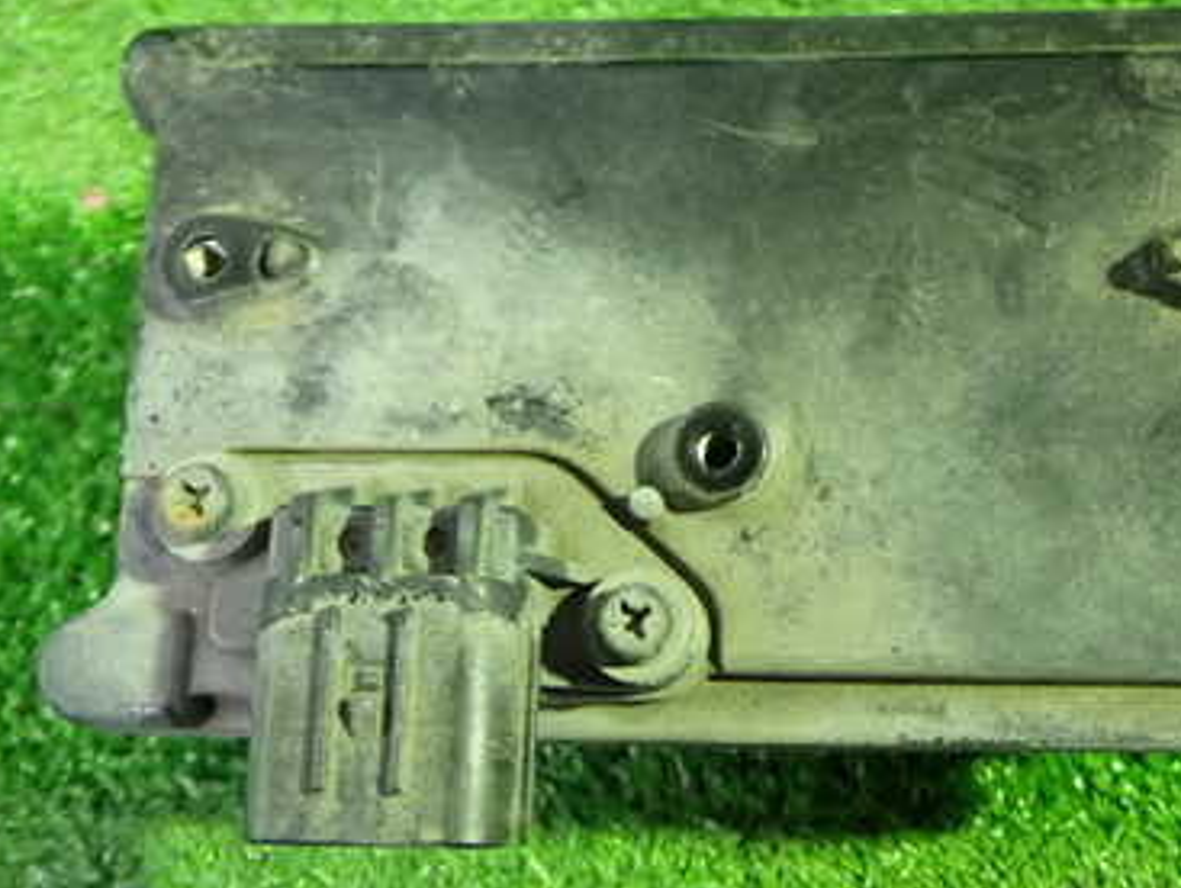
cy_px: 483
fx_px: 1673
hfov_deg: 38.5
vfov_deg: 29.7
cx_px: 776
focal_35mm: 49
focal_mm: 5.4
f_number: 2.3
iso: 800
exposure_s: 1/25
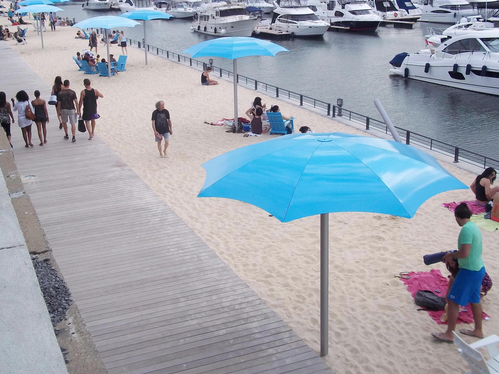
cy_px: 147
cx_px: 212
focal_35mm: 45
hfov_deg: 42.0
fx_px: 649
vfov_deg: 32.1
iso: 80
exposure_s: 1/500
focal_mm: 6.5
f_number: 3.1
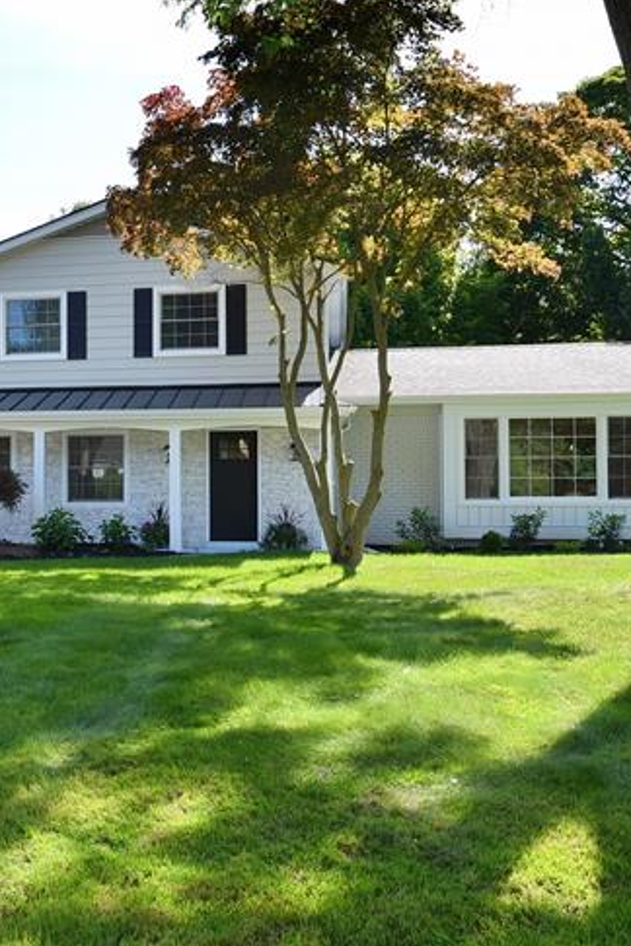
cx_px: 90
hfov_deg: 32.1
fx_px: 1052
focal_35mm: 40
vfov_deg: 48.5
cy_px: 458
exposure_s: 1/60
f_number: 10
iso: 125
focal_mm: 19
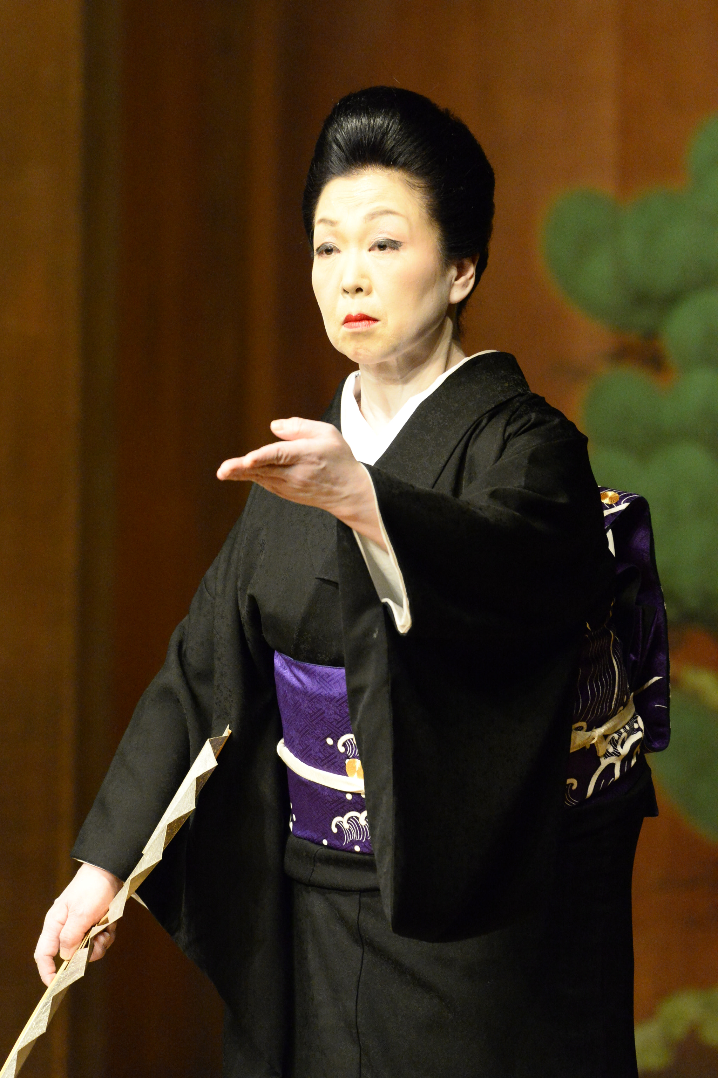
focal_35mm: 360
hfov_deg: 3.8
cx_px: 359
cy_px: 539
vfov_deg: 5.7
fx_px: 10781
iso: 12800
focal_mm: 360
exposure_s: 1/125
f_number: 5.6
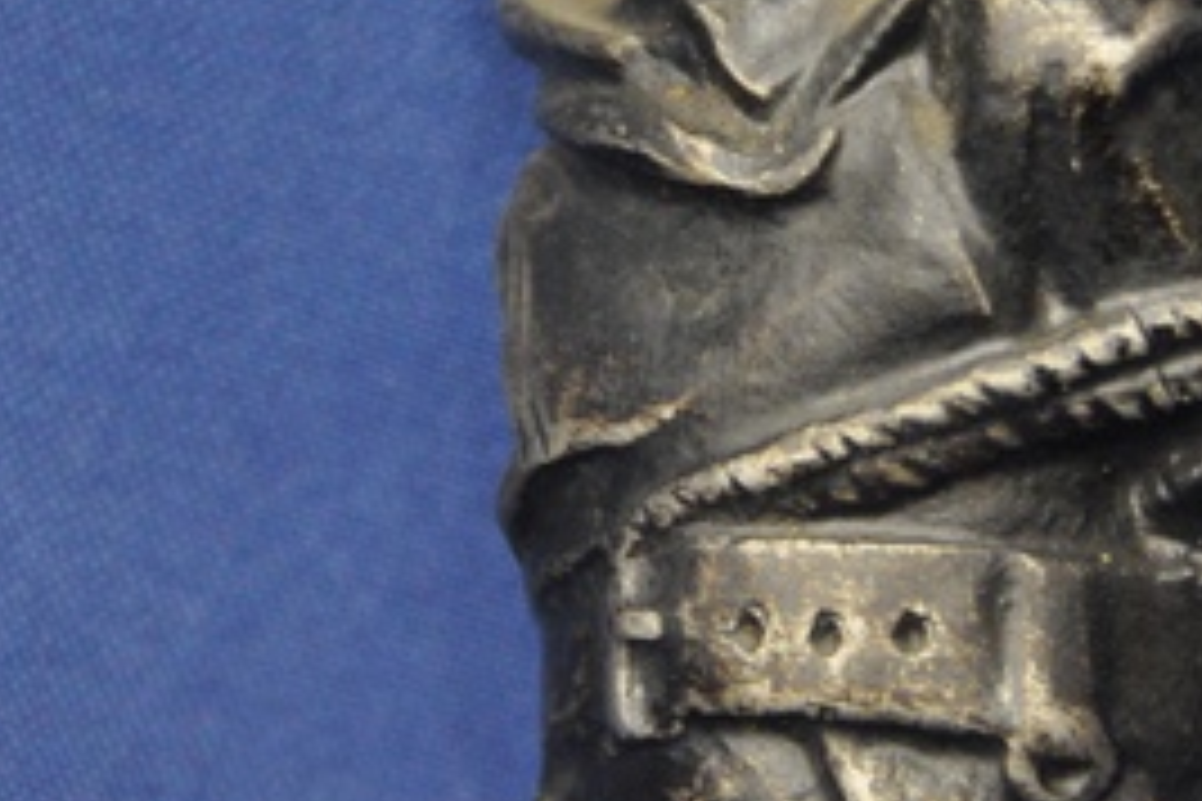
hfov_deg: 3.1
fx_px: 22469
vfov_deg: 2.0
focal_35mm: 673
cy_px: 38
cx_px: 698
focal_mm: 200
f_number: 5.6
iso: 3200
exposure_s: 1/30
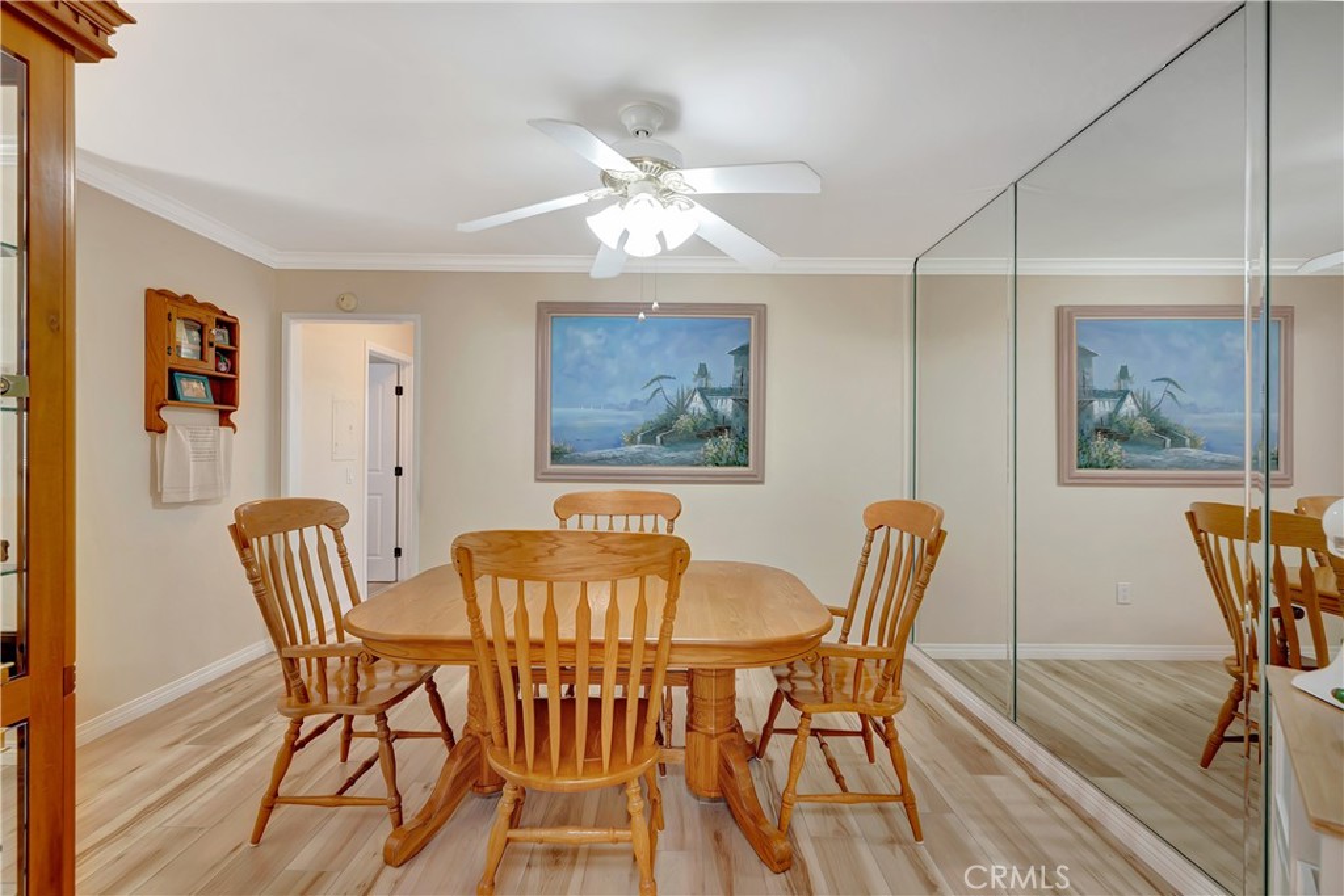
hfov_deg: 100.4
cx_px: 672
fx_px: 560
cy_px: 448
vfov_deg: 77.3
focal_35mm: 15
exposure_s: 1/8
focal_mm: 10
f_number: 5.6
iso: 100
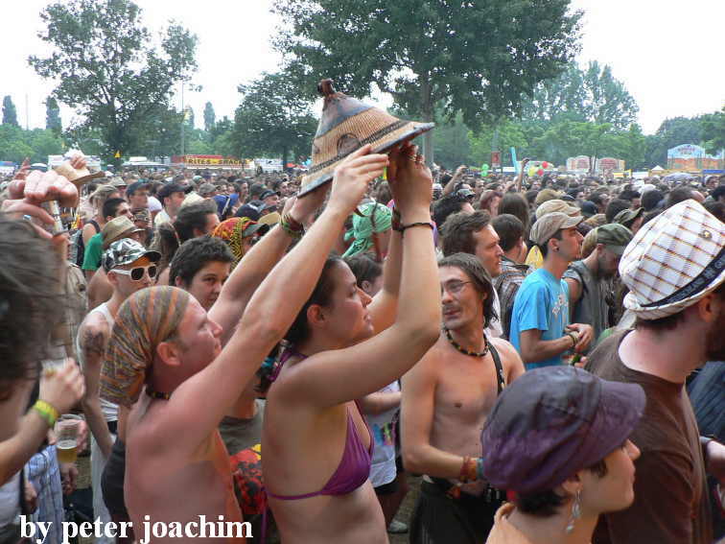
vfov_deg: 40.7
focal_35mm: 35
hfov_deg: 52.6
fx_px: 733
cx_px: 362
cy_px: 272
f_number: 2.8
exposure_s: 1/30
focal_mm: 6
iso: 64
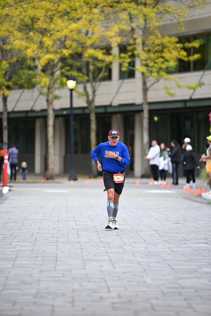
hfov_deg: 6.9
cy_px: 158
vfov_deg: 10.3
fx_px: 1757
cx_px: 106
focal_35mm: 200
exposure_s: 1/2000
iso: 640
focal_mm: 200
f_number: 2.8
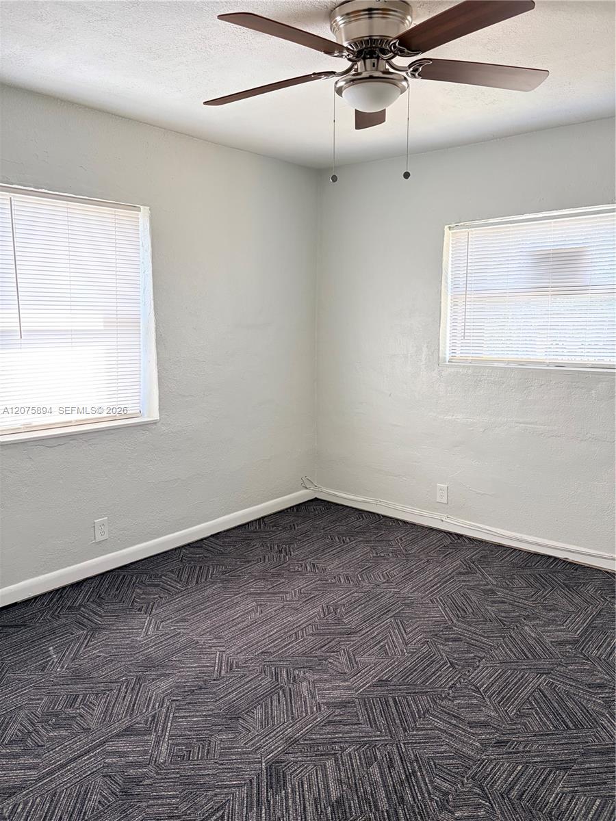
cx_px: 308
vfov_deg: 67.3
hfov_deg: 53.1
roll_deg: -0.1
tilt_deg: -7.8
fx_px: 617
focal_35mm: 26
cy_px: 410
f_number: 1.6
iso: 200
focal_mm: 5.96
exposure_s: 1/60
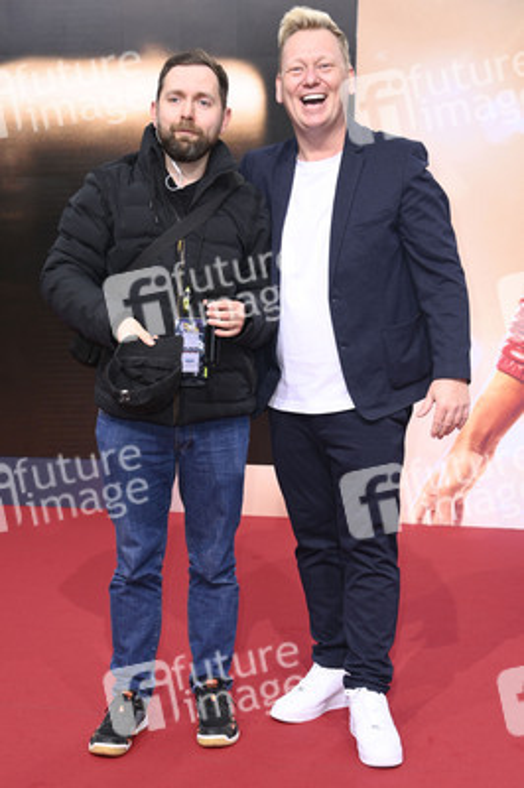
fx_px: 1531
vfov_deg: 28.9
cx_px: 262
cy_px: 394
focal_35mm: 70
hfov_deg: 19.4
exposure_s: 1/250
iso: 400
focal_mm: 70
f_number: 5.6
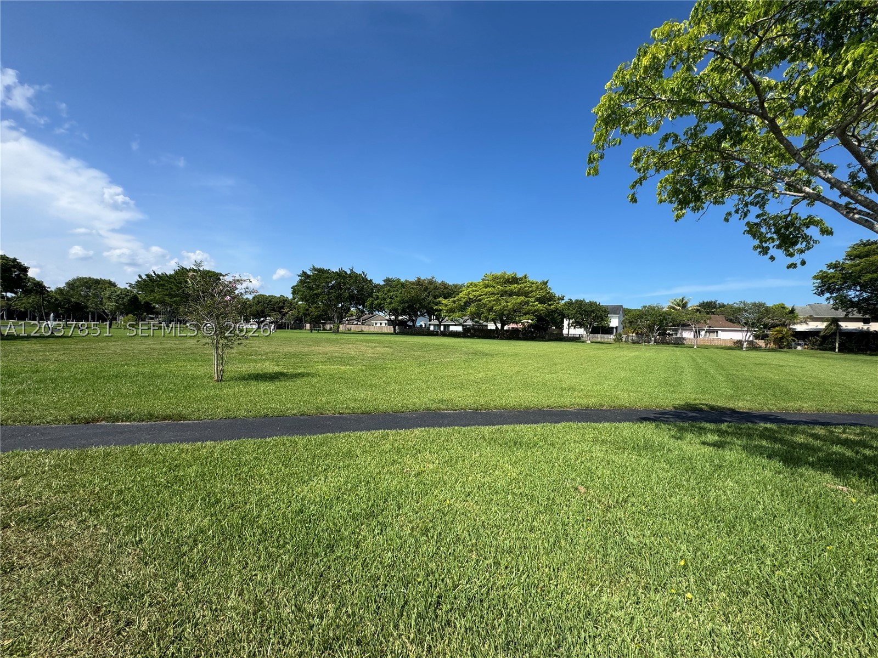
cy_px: 329
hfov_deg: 102.1
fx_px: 355
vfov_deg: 85.7
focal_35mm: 14
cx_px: 439
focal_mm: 2.22
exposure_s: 1/1927
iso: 50
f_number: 2.2
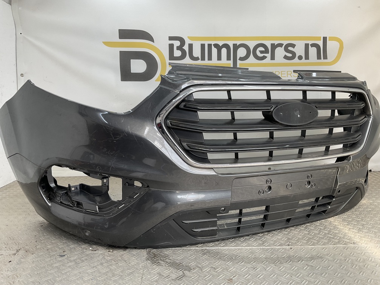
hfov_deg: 61.7
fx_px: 318
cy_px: 142
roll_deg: -0.3
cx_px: 190
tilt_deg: -7.9
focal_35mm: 29
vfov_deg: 48.2
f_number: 1.8
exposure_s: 1/136
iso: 16
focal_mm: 3
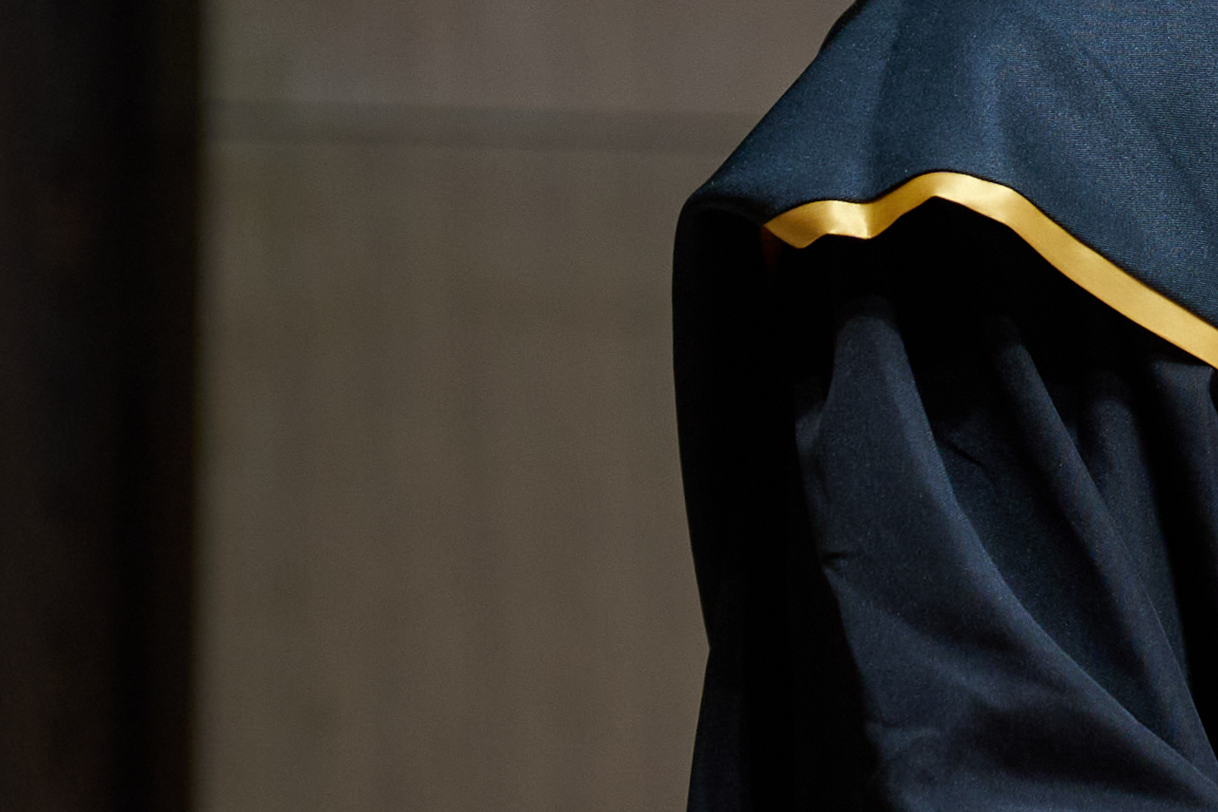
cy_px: 107
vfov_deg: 2.9
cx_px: 2231
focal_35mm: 472
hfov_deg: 4.3
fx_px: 15968
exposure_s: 1/100
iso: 400
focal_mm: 110
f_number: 4
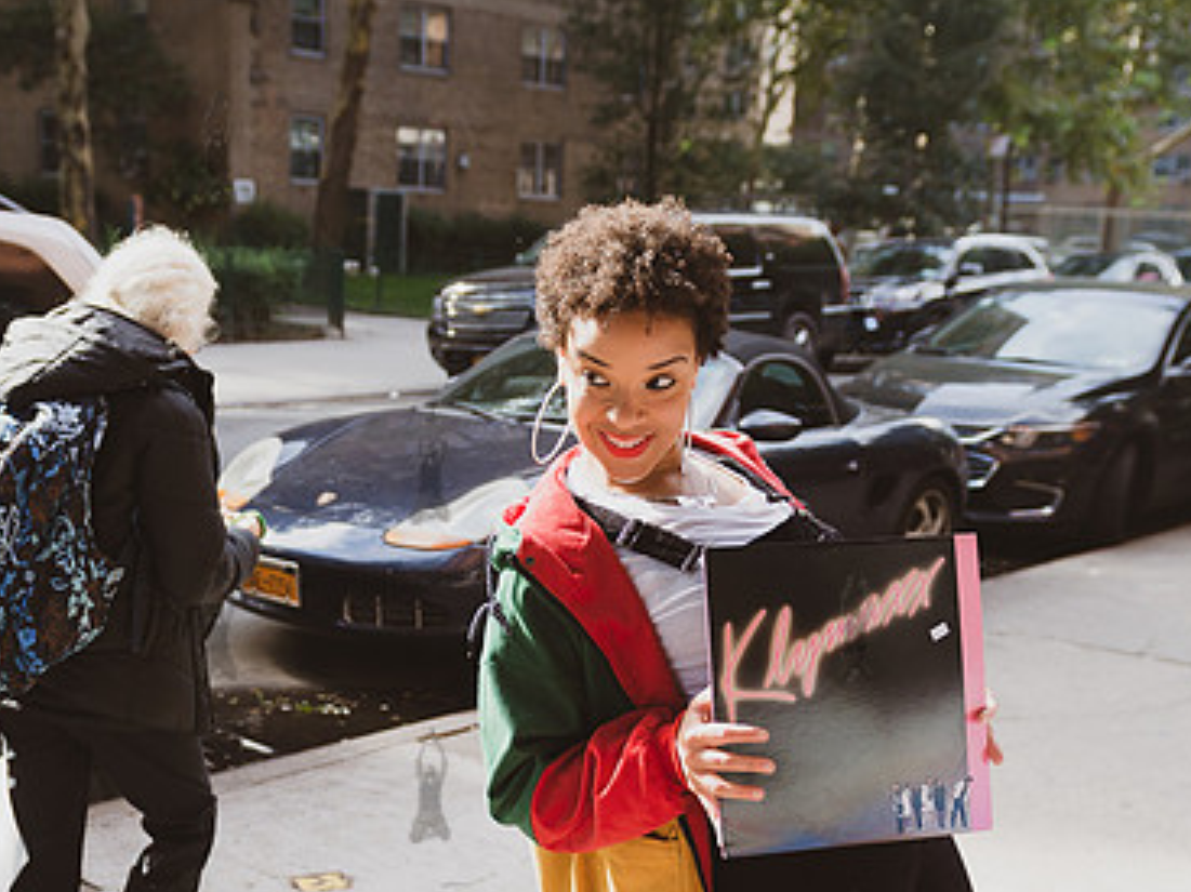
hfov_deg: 35.5
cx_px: 534
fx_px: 1857
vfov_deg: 26.6
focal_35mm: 54
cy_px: 679
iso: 250
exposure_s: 1/500
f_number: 3.2
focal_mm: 24
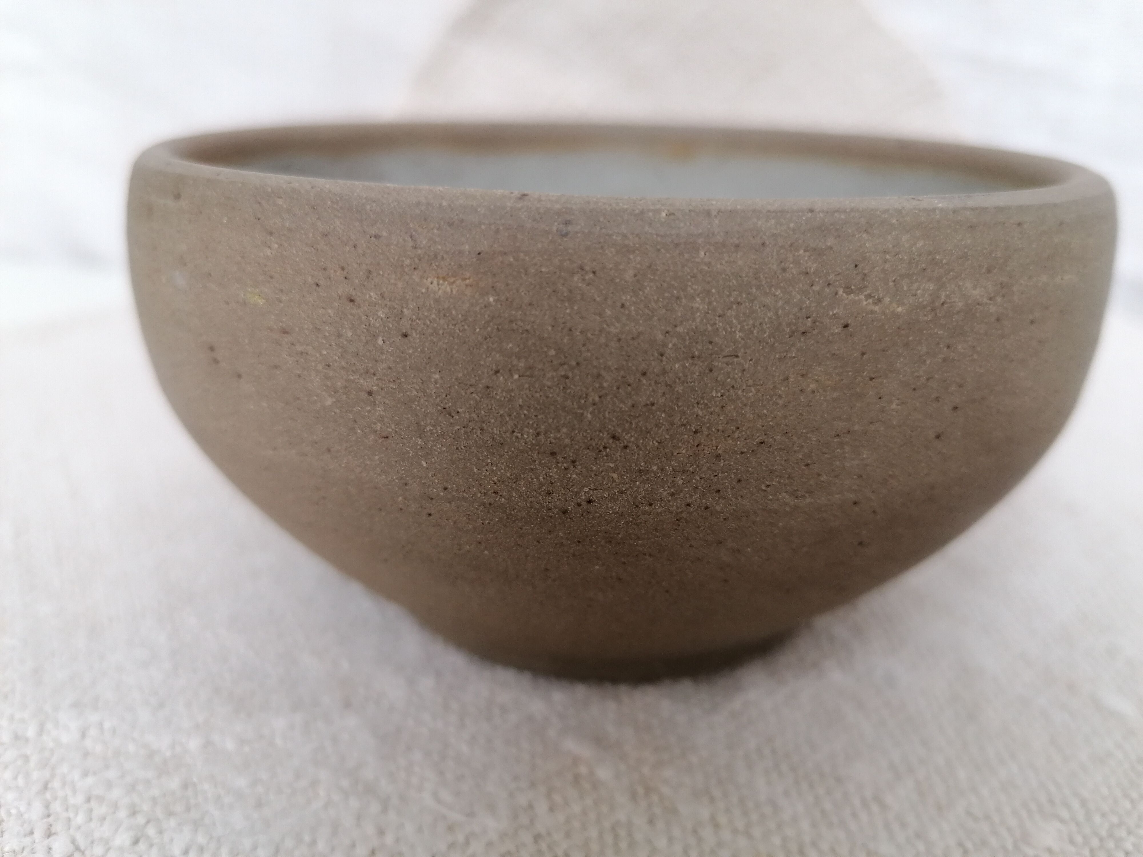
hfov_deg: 65.3
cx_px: 572
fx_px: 892
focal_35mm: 27
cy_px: 428
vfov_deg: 51.4
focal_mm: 4.75
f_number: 1.8
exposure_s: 1/60
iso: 200
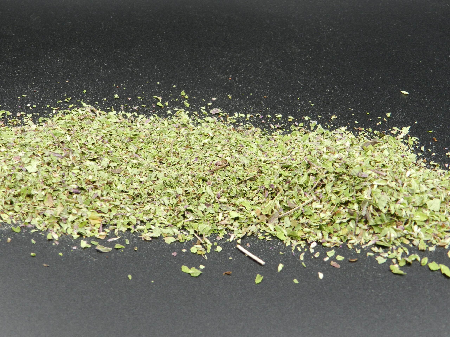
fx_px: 689
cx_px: 225
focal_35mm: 53
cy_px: 168
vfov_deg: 27.5
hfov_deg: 36.2
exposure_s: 1/100
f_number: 4.4
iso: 160
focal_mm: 9.4
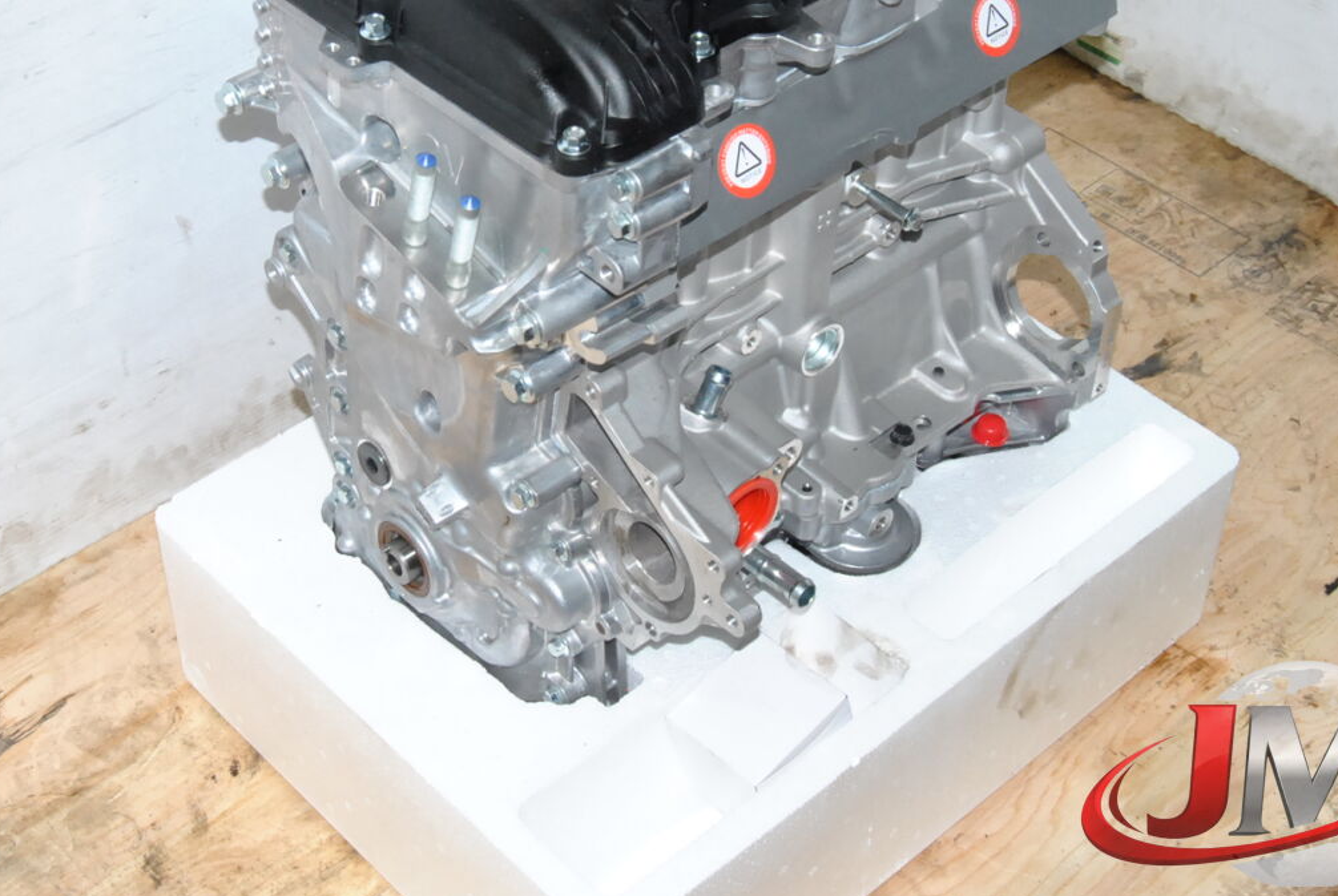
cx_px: 517
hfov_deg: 32.2
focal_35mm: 62
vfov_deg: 21.8
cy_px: 223
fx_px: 2308
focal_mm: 26
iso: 800
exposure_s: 1/200
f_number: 14
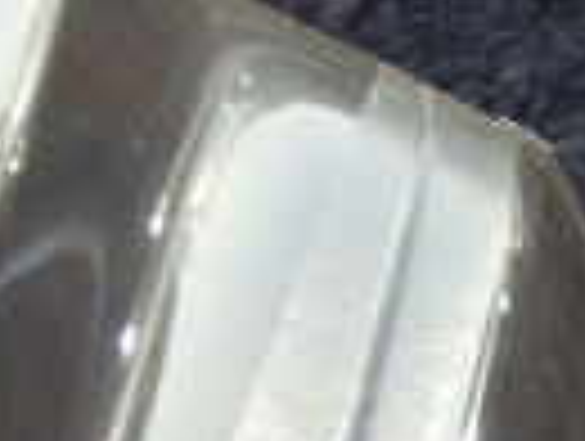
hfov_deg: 7.7
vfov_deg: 5.9
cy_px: -616
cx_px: 1386
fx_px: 4080
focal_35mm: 241
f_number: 4.9
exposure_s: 1/250
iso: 125
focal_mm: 8.8
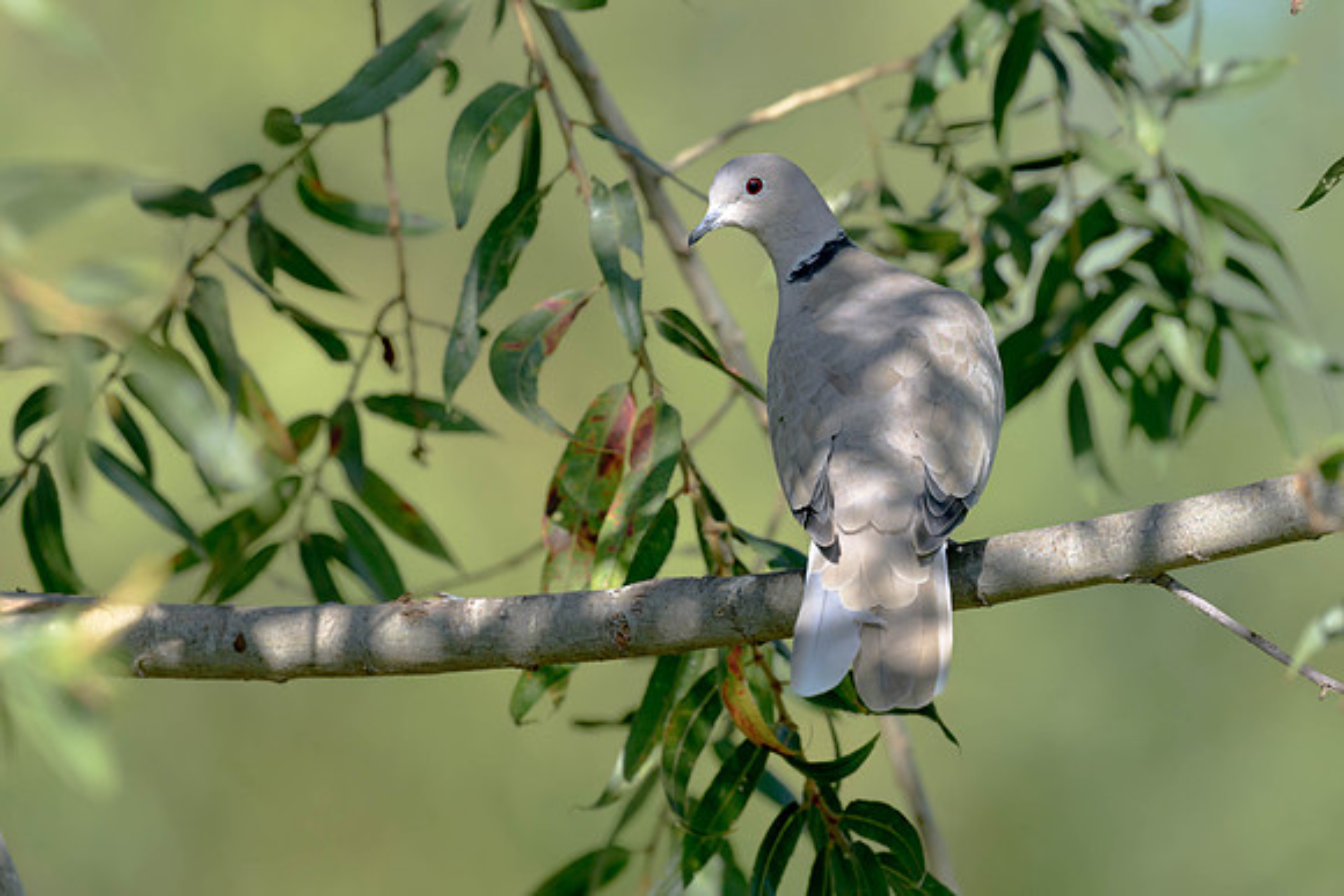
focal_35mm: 836
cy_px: 323
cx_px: 321
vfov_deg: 1.6
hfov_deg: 2.5
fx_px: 31205
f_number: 4
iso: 320
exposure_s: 1/1600
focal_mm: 400
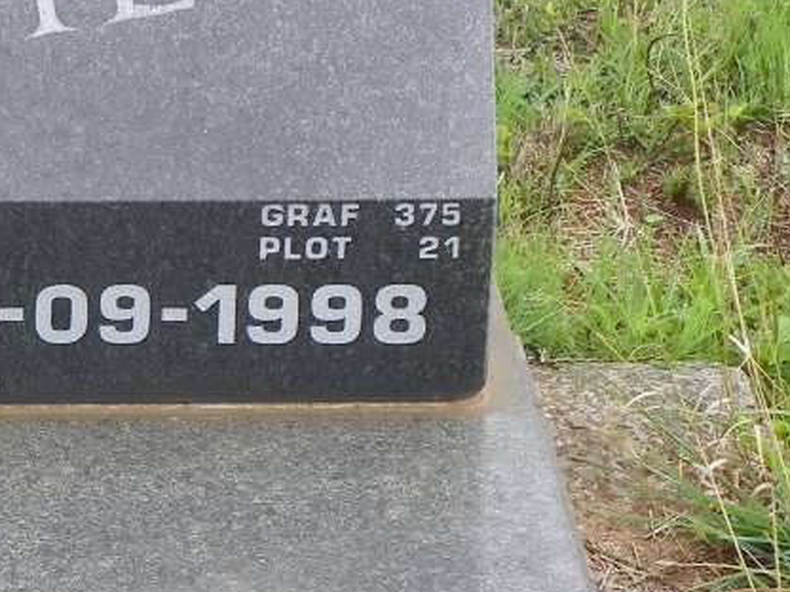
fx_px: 4678
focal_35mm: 205
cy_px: 319
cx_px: -127
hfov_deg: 9.5
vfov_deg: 7.2
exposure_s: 1/160
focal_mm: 12.6
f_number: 3.5
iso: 64
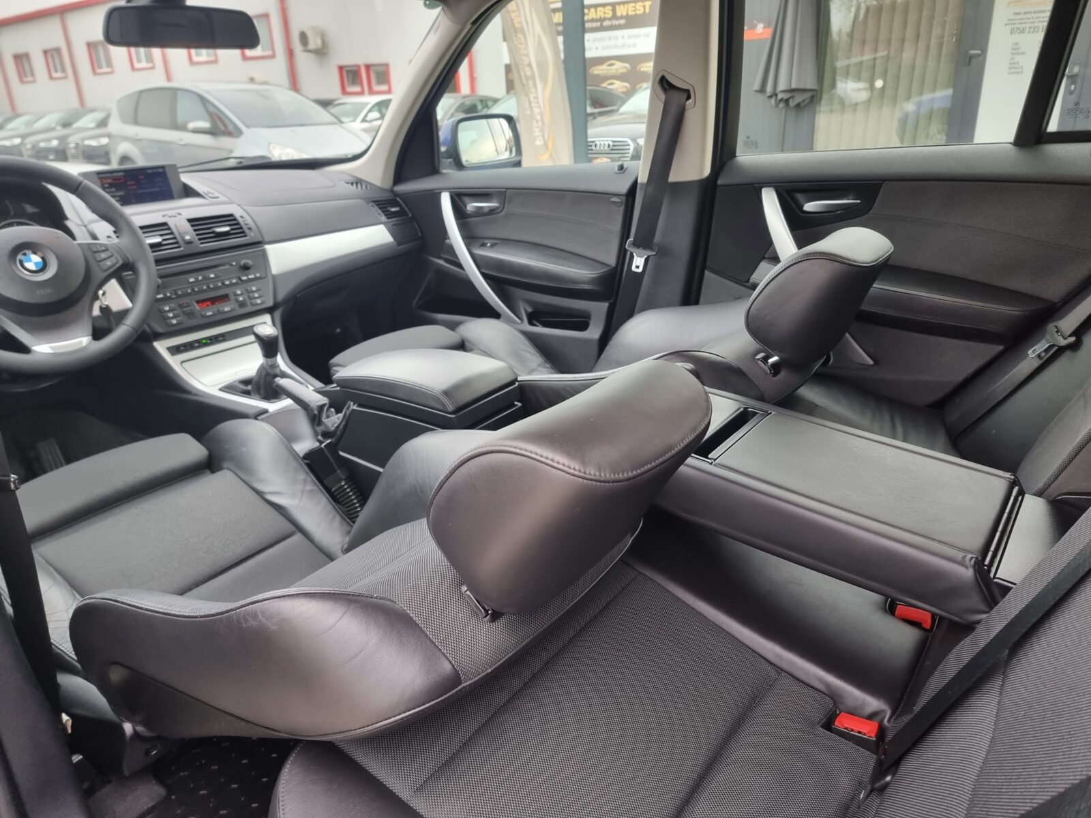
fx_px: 756
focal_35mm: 24
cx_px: 546
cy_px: 409
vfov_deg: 56.8
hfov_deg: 71.6
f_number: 1.8
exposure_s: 1/100
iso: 125
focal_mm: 6.7
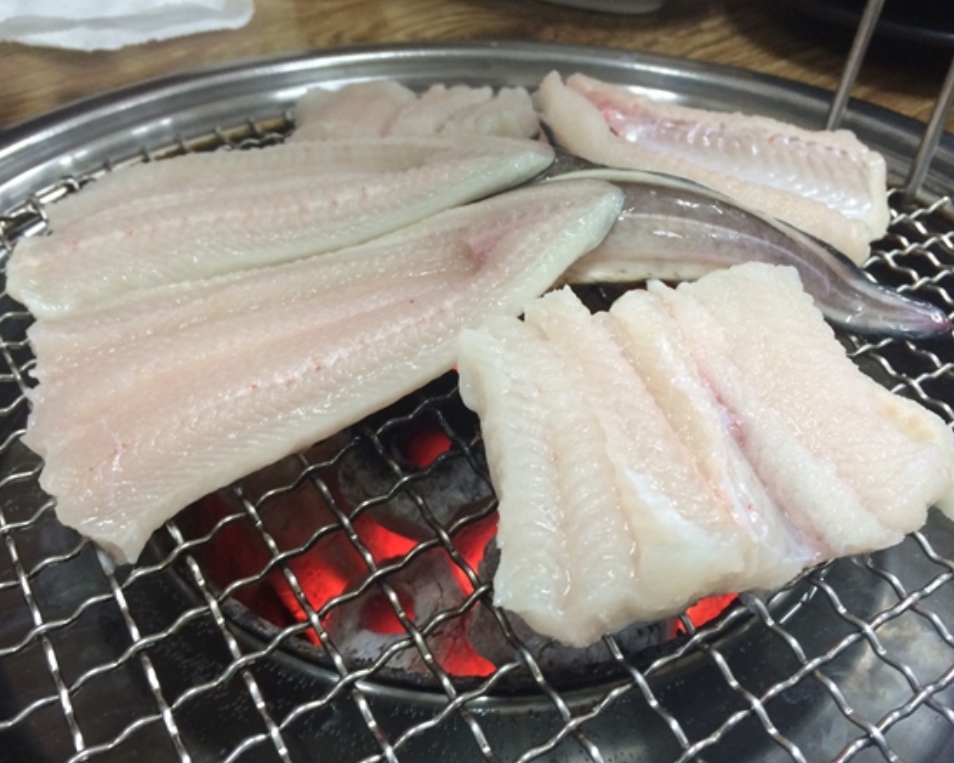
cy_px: 380
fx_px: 875
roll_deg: -1.3
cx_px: 482
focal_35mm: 31
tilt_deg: -40.6
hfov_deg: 57.2
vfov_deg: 47.1
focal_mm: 4.15
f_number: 2.2
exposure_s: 1/30
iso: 100
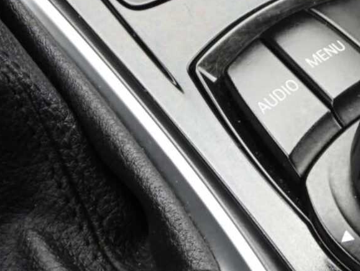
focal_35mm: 130
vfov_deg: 11.4
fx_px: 1353
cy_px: 107
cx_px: 316
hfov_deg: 15.0
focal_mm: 8.5
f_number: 3.2
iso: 180
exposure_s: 1/30
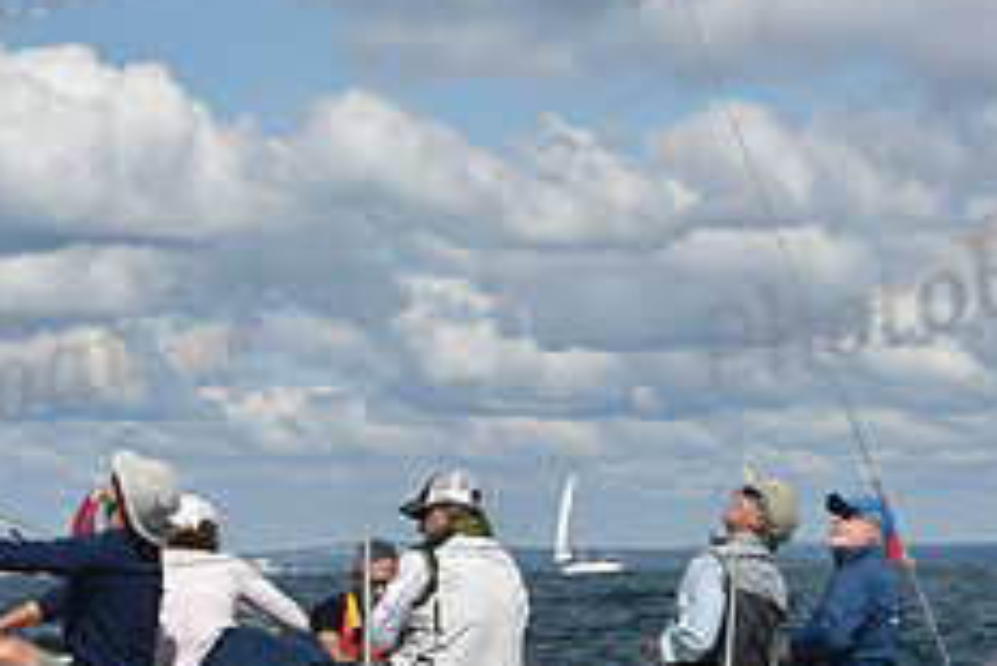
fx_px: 4849
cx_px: 477
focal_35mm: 175
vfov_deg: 7.8
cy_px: 565
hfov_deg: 11.7
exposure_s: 1/1250
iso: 250
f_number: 9
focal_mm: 70
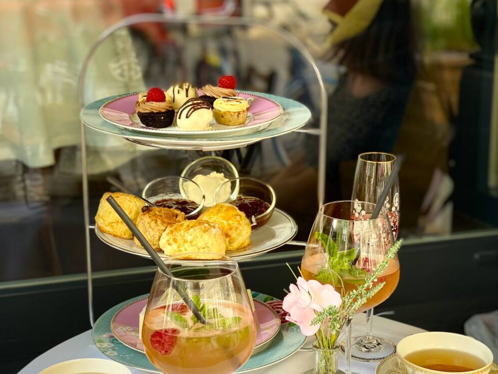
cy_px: 227
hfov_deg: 27.8
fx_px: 1007
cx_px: 250
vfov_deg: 21.0
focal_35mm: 70
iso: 50
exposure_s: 1/122
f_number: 2
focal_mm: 6
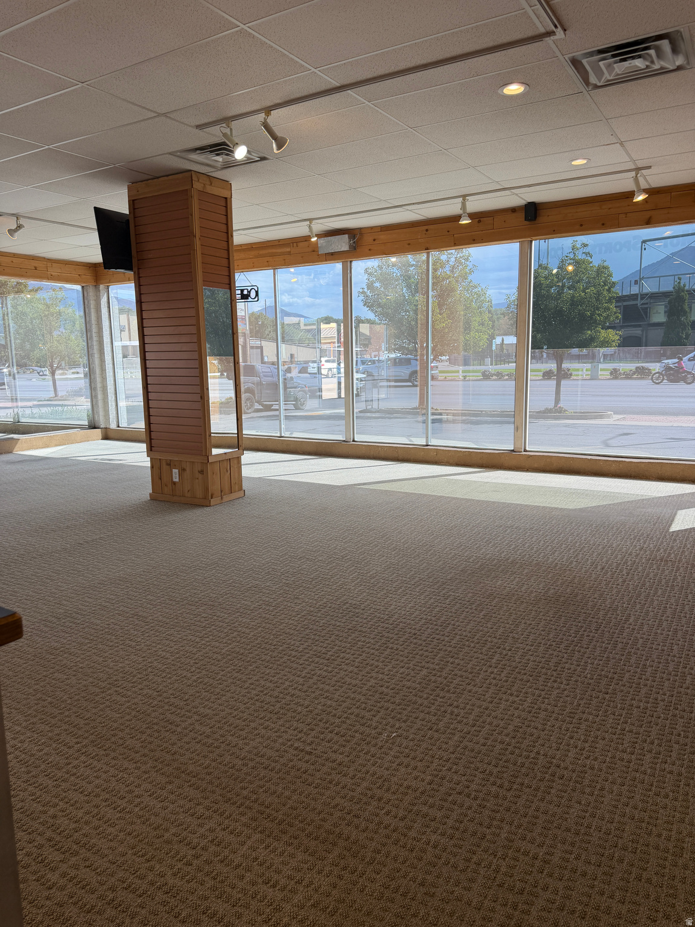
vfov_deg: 71.6
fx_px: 642
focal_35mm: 24
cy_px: 464
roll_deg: +0.6
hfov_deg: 56.8
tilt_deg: -8.3
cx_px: 348
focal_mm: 6.76
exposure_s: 1/323
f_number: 1.78
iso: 80
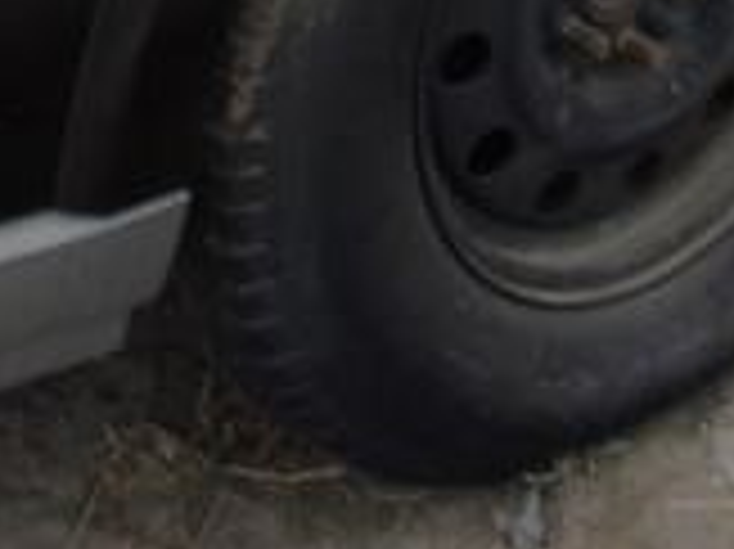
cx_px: 491
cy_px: -675
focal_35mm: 118
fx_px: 2500
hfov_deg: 16.7
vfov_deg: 11.0
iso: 80
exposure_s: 1/600
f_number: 3.3
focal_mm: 4.3
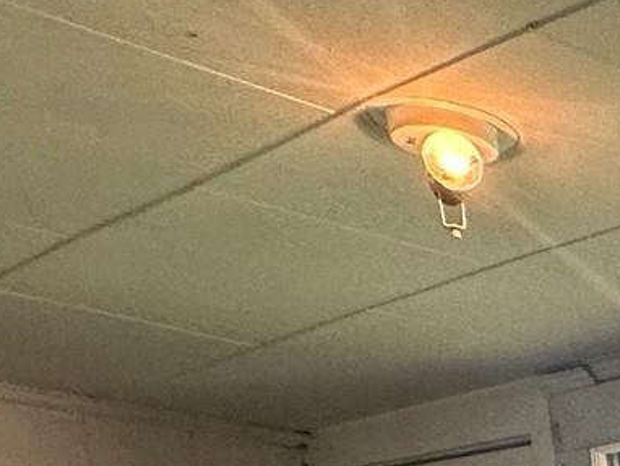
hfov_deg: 17.2
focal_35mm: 75
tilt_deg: -12.0
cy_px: 994
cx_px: 1303
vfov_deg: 15.0
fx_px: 1344
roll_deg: +0.7
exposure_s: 1/120
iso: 100
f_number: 2.2
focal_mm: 2.22
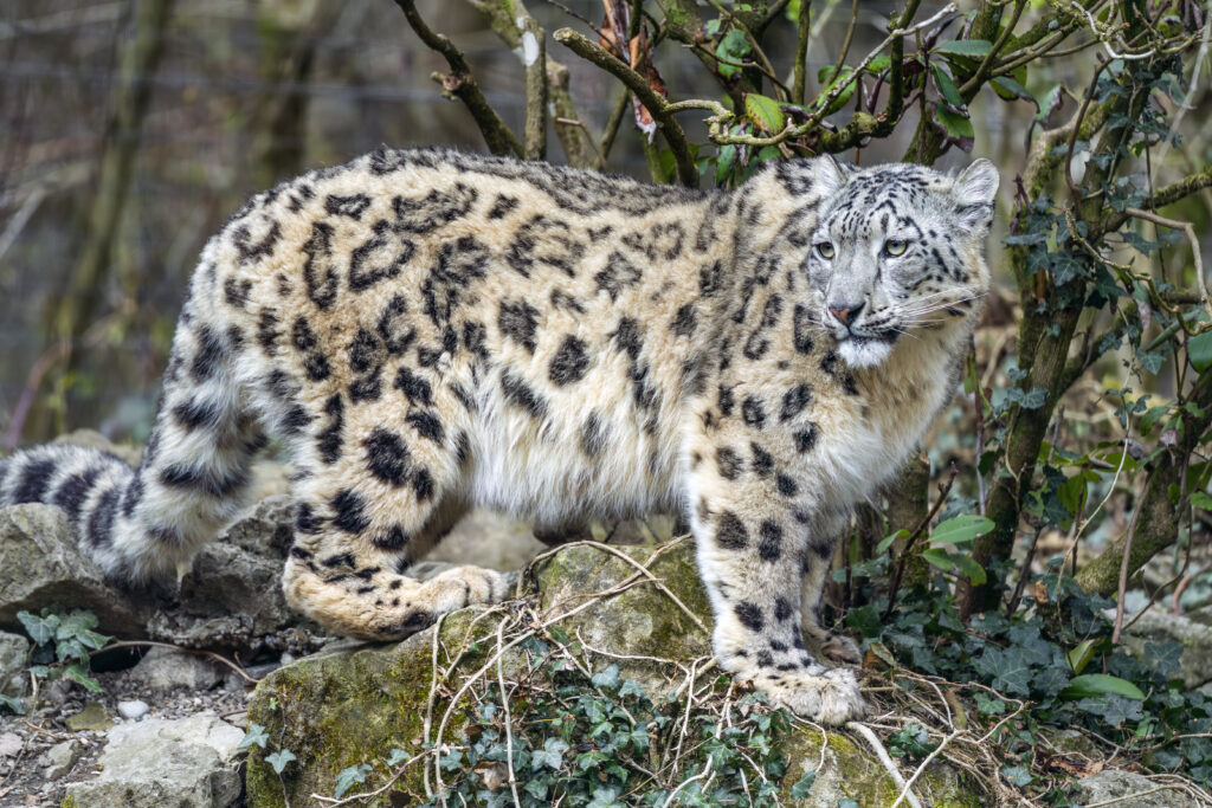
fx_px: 18855
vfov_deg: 2.5
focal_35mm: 560
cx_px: 606
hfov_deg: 3.7
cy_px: 404
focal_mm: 560
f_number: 5.6
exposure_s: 1/800
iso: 1000
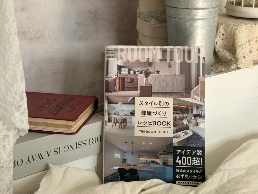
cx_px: 129
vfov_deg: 30.3
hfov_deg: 39.7
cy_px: 97
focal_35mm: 48
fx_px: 358
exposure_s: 1/747
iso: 64
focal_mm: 6.76
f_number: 1.78
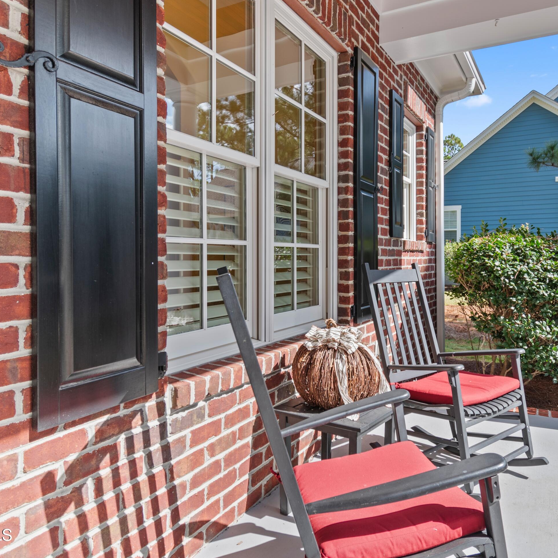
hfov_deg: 62.6
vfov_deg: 62.9
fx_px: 456
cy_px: 274
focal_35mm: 25
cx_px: 323
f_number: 4.8
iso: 100
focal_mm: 13
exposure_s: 1/80
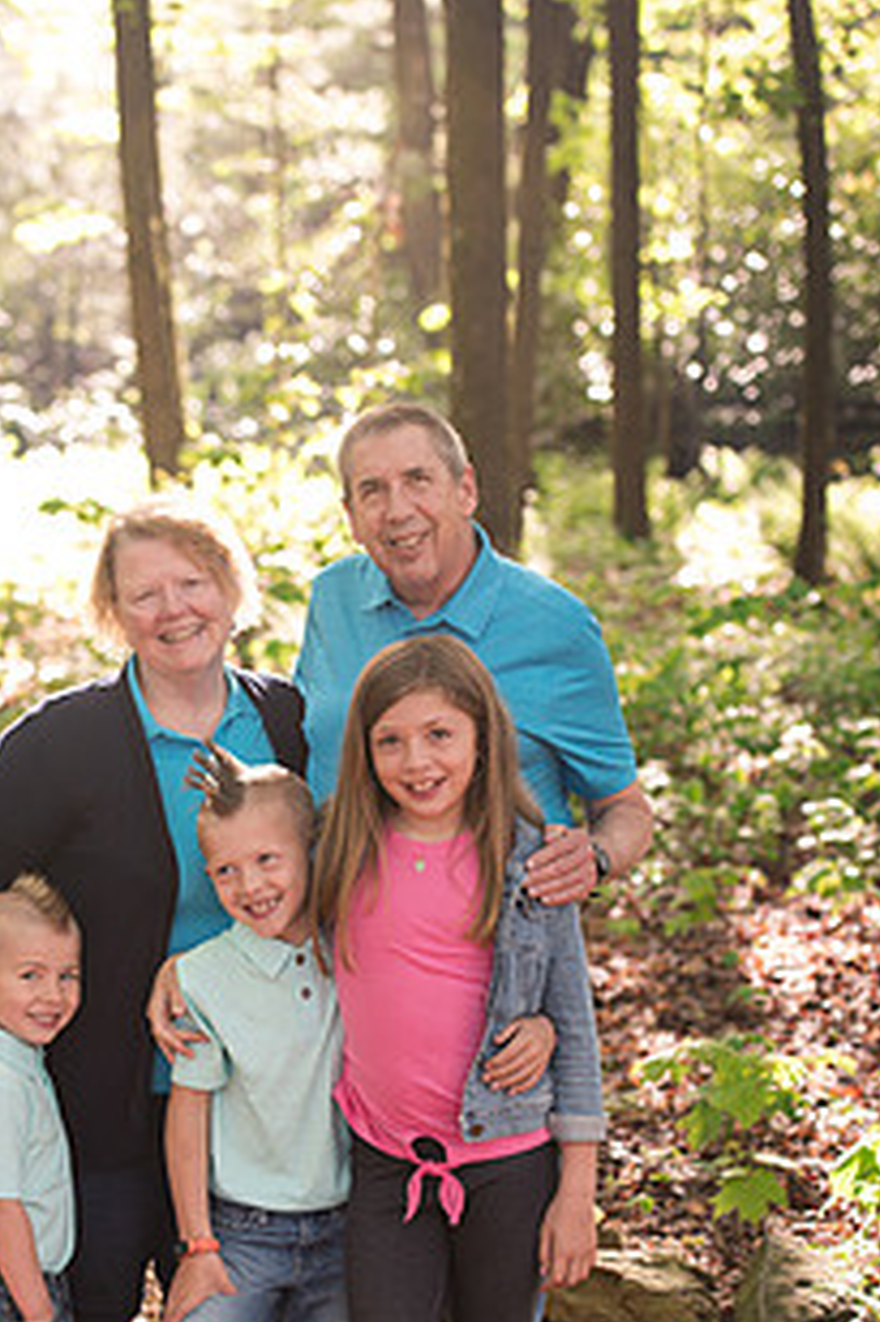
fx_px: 4184
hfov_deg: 12.0
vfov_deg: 17.9
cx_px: 249
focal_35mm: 114
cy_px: 953
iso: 640
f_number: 3.5
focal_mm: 78
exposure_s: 1/250
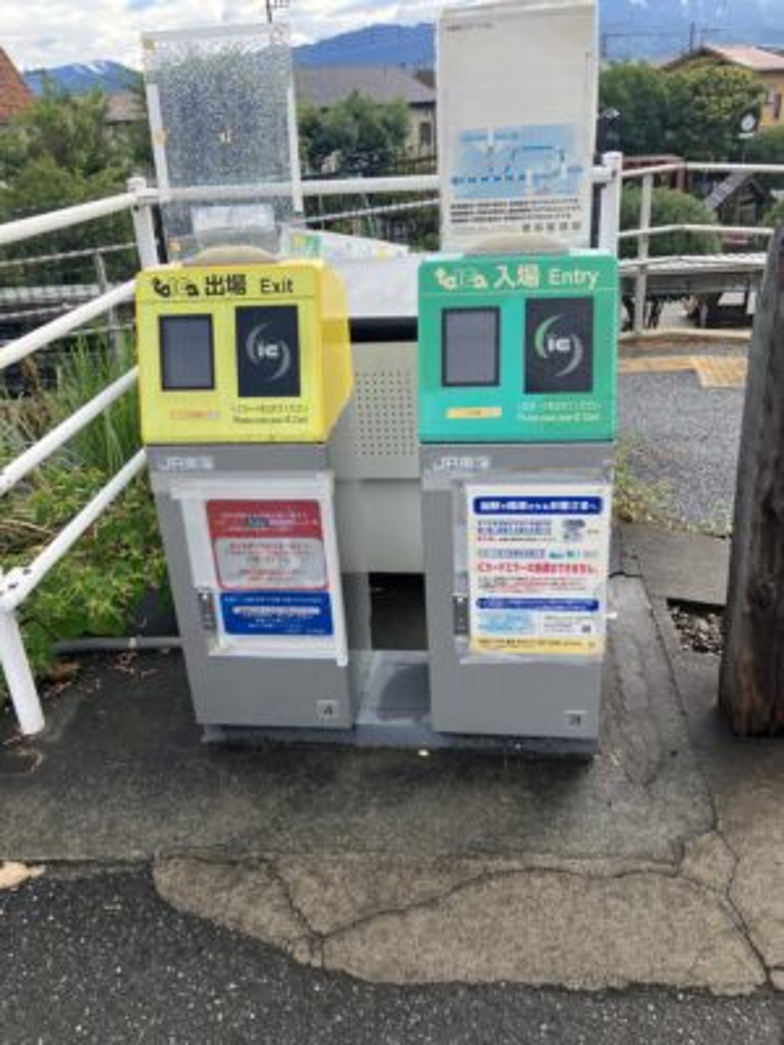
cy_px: 522
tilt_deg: -23.4
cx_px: 392
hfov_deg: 49.7
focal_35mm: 28
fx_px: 846
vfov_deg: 63.4
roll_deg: +1.5
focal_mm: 3.99
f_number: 1.8
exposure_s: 1/558
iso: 32
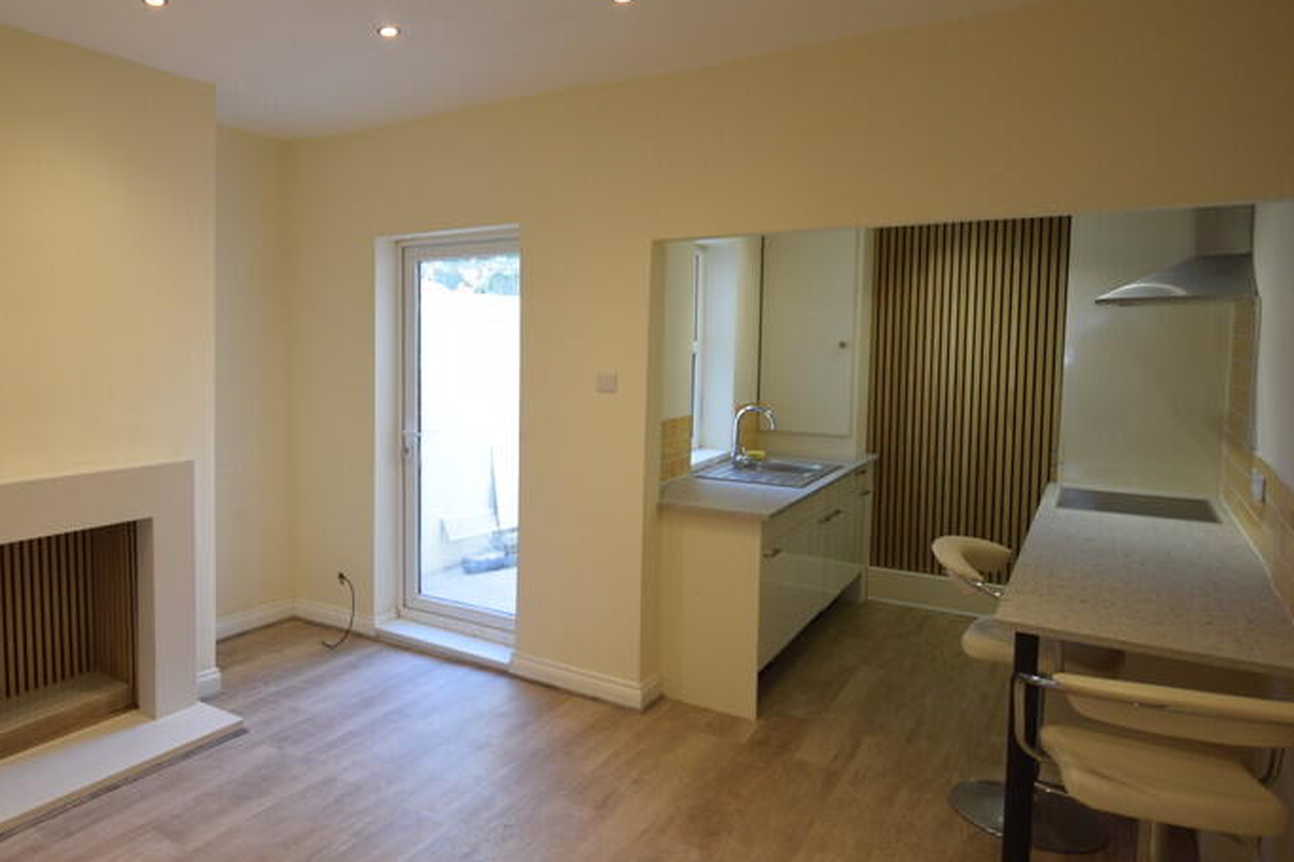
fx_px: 889
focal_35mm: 25
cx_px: 383
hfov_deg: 69.0
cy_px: 395
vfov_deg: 51.7
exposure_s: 1/80
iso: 400
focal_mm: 11
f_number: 4.5
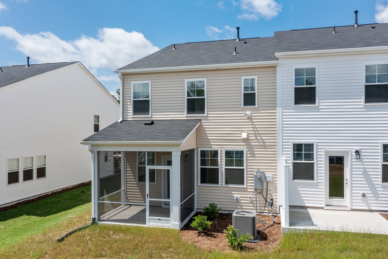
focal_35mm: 28
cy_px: 130
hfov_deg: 65.5
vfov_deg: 46.4
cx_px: 194
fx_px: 302
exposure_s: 1/500
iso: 100
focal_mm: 10.26
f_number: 5.6
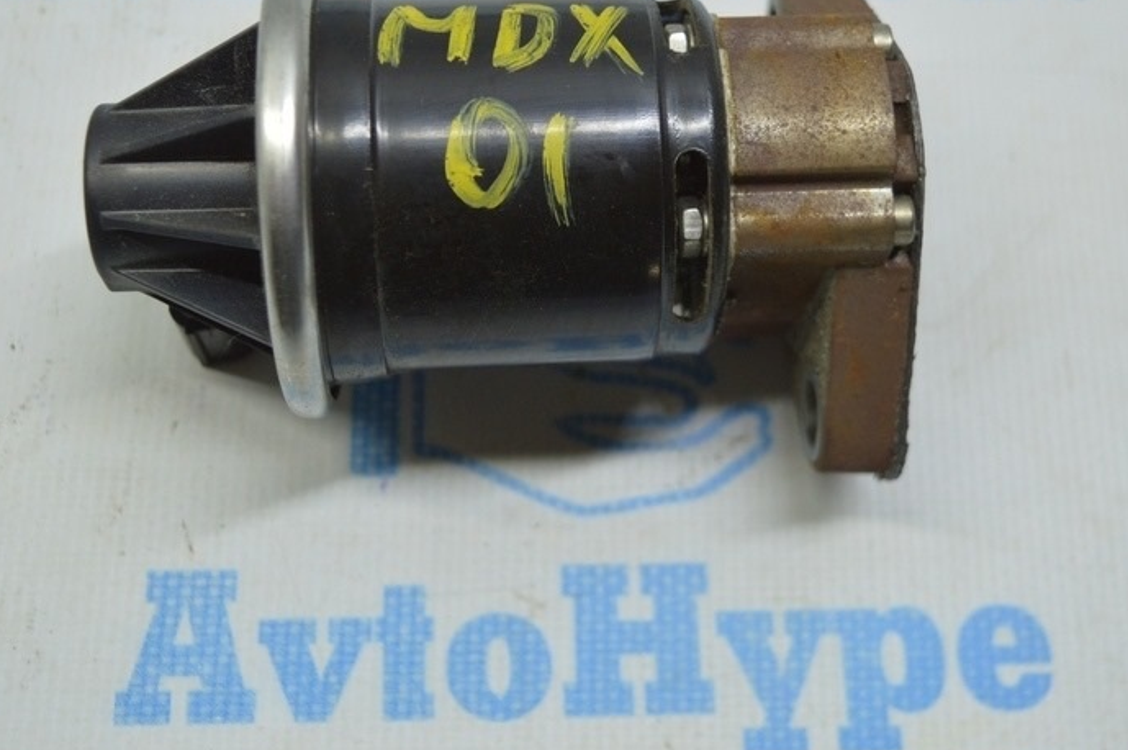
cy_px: 278
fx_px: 1816
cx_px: 504
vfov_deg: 23.3
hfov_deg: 34.5
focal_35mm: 58
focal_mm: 26
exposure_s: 1/80
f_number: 4
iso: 400
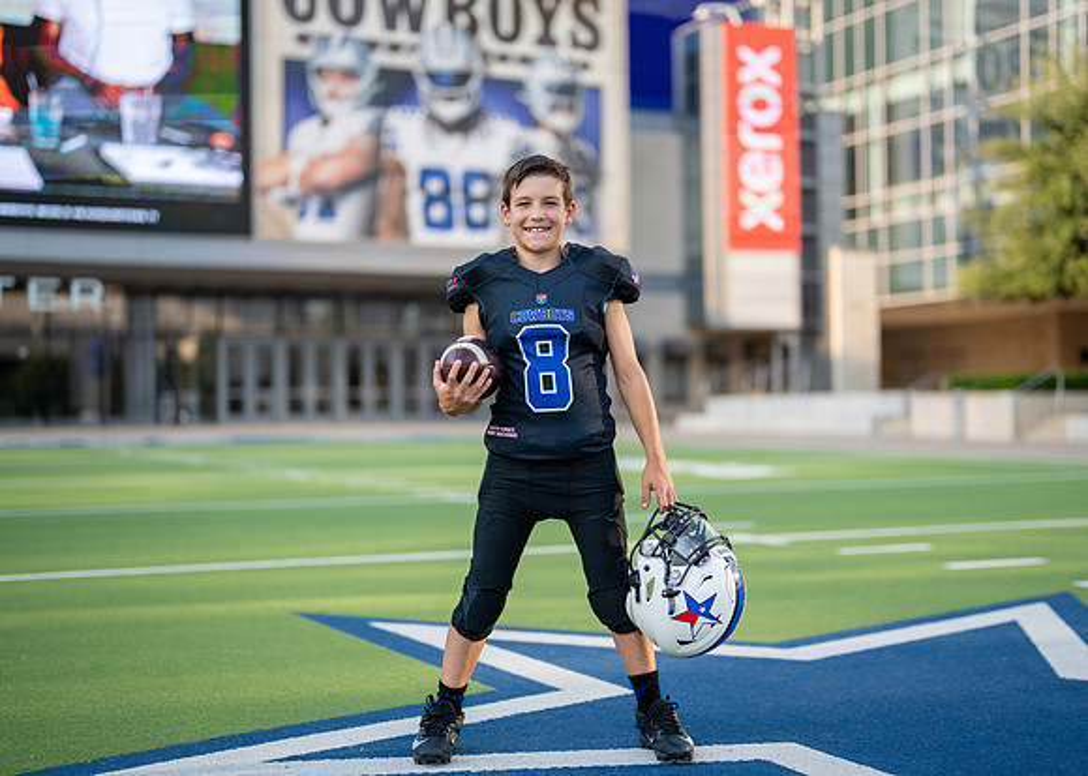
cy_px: 394
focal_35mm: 55
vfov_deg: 25.7
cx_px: 586
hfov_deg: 35.5
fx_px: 1700
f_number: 1.2
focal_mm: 50
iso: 100
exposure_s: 1/2500
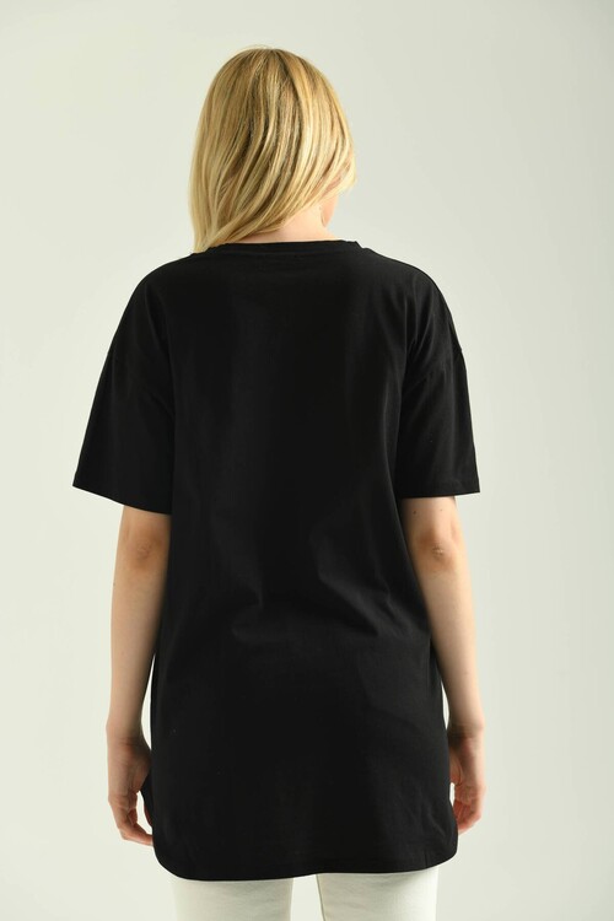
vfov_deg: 24.8
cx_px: 307
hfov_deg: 16.7
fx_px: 2098
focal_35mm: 82
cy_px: 460
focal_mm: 82
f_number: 5.6
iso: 125
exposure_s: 1/160
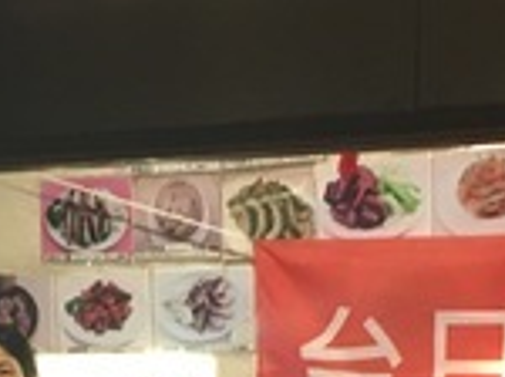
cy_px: 672
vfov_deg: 11.5
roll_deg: -0.3
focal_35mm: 120
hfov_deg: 16.4
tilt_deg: -11.4
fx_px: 1748
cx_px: 276
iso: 400
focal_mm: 4.15
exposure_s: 1/15
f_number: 2.2
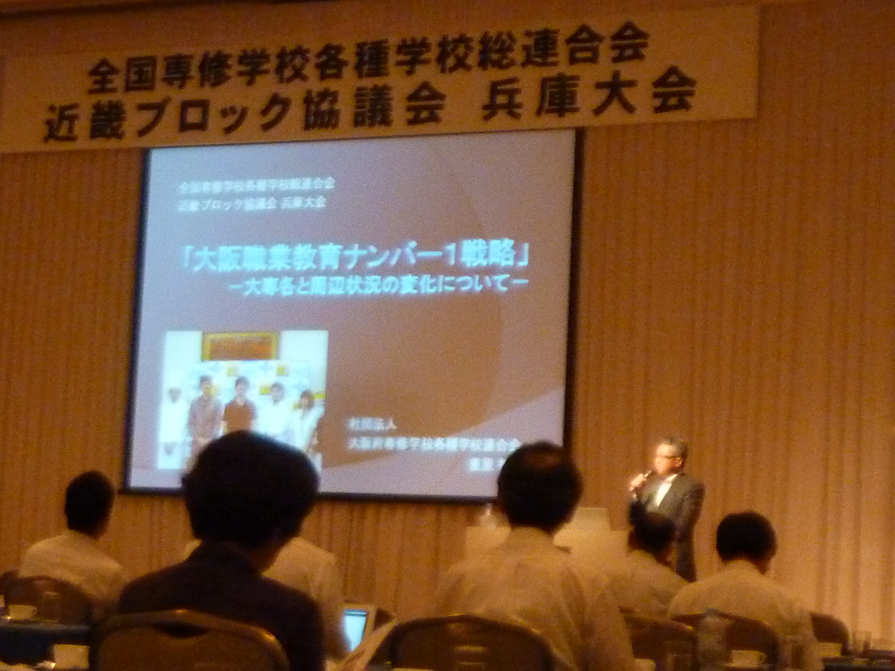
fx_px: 1965
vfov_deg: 19.4
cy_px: 336
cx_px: 448
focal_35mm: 76
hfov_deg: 25.7
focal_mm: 6.9
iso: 800
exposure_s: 1/20
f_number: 3.7
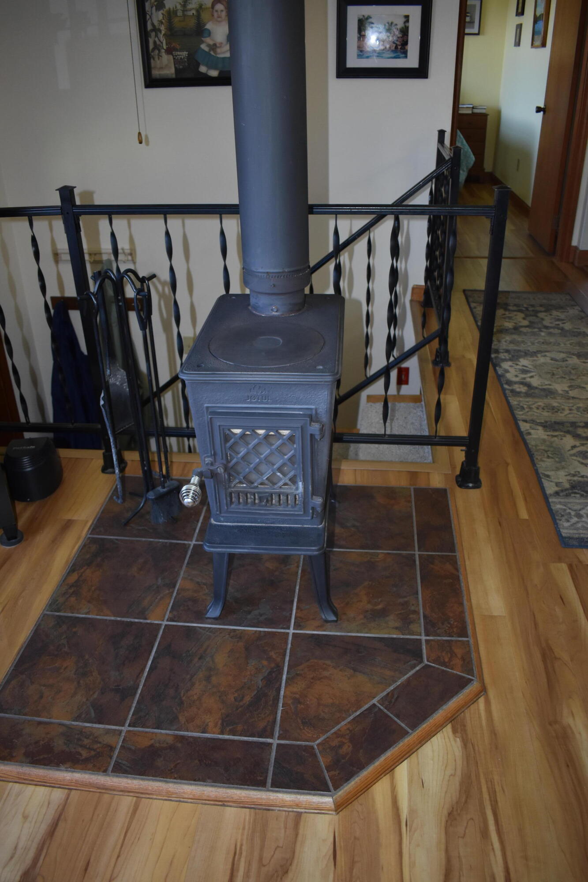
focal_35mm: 27
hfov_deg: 47.9
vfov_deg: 67.4
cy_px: 441
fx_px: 662
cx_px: 294
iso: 900
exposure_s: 1/125
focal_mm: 18
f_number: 3.5
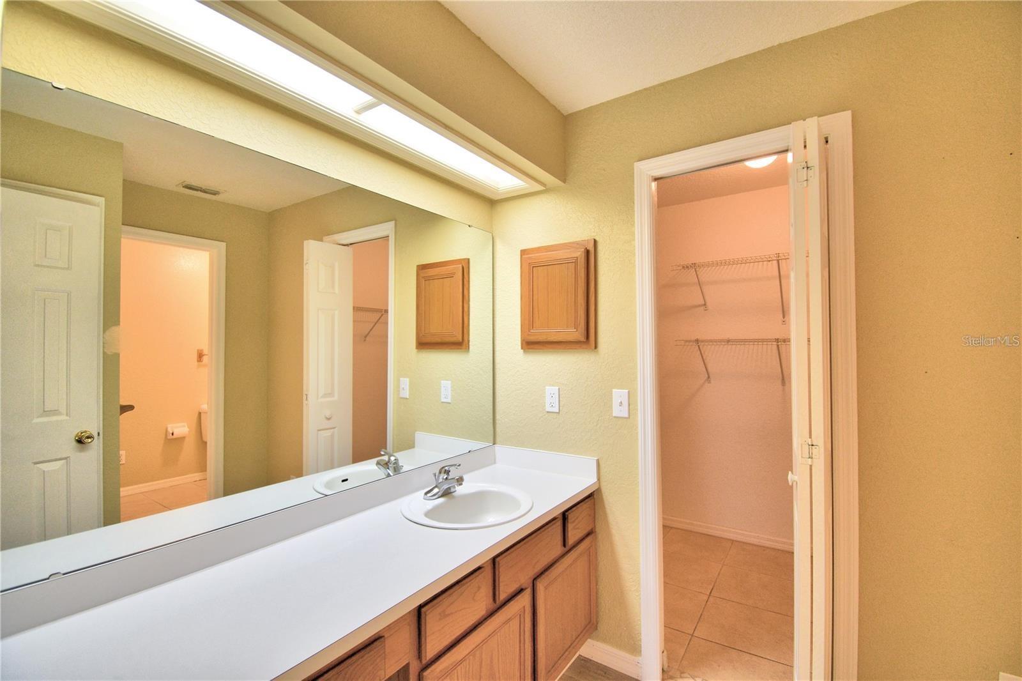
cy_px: 340
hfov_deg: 100.4
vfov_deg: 77.3
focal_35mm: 15
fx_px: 426
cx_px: 511
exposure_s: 1/30
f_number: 4.5
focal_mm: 10
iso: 400
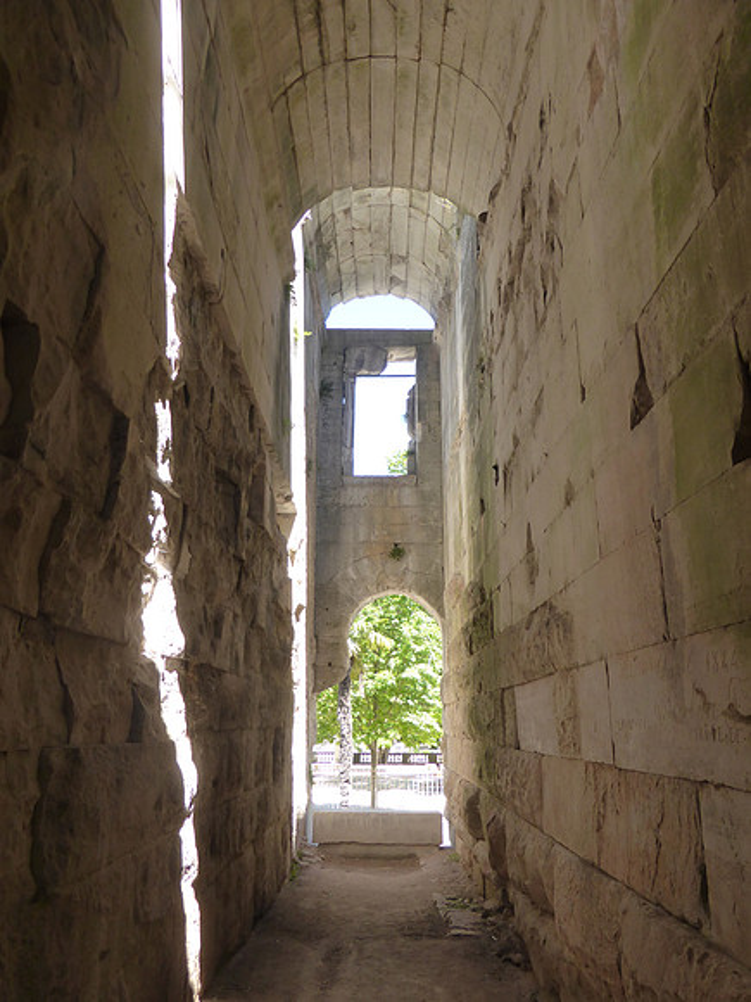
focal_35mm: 25
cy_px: 501
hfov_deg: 54.9
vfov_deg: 69.4
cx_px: 376
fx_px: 723
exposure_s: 1/125
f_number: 3.3
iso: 160
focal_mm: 4.3
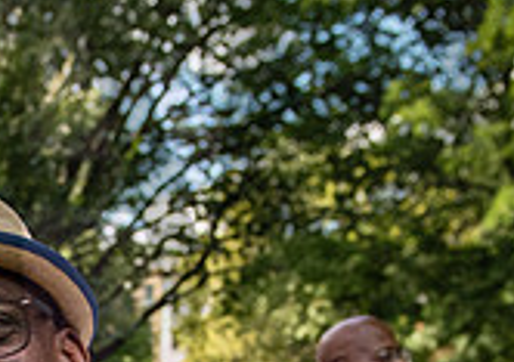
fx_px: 2035
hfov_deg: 13.8
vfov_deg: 9.7
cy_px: 647
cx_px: -159
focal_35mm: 140
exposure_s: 1/2500
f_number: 3.5
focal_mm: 31
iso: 1000
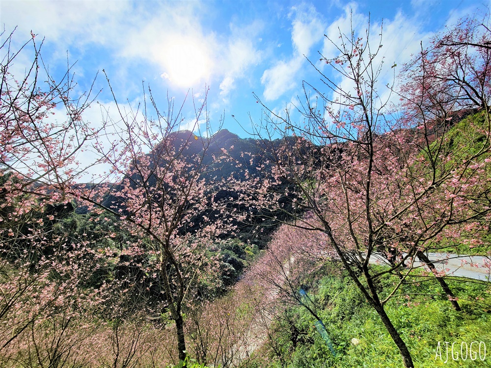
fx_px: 184
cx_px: 246
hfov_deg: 106.2
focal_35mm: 13
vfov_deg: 89.9
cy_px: 184
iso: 50
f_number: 2.2
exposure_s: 1/1421
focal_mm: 2.2
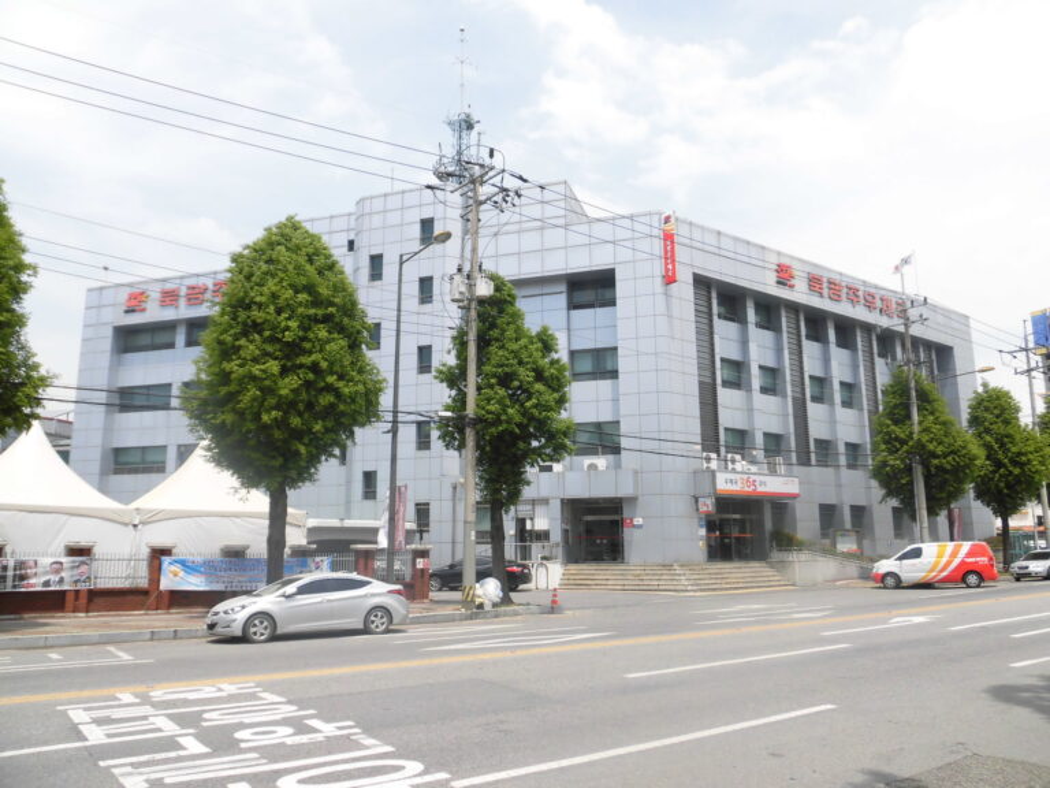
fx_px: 849
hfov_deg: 63.4
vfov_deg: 49.7
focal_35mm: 28
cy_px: 394
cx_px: 525
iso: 100
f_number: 3.3
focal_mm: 4.98
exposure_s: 1/1000
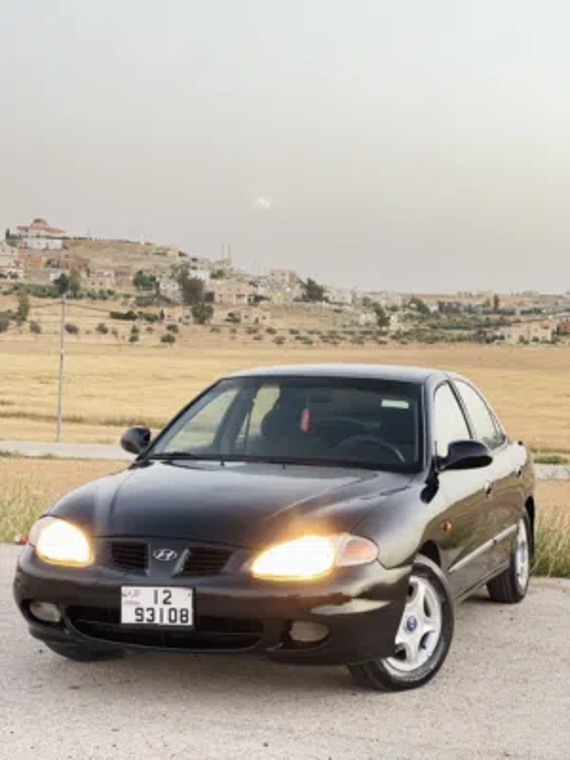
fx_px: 1405
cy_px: 380
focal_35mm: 64
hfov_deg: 22.9
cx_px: 285
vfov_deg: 30.3
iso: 160
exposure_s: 1/40
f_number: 2.2
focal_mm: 7.5
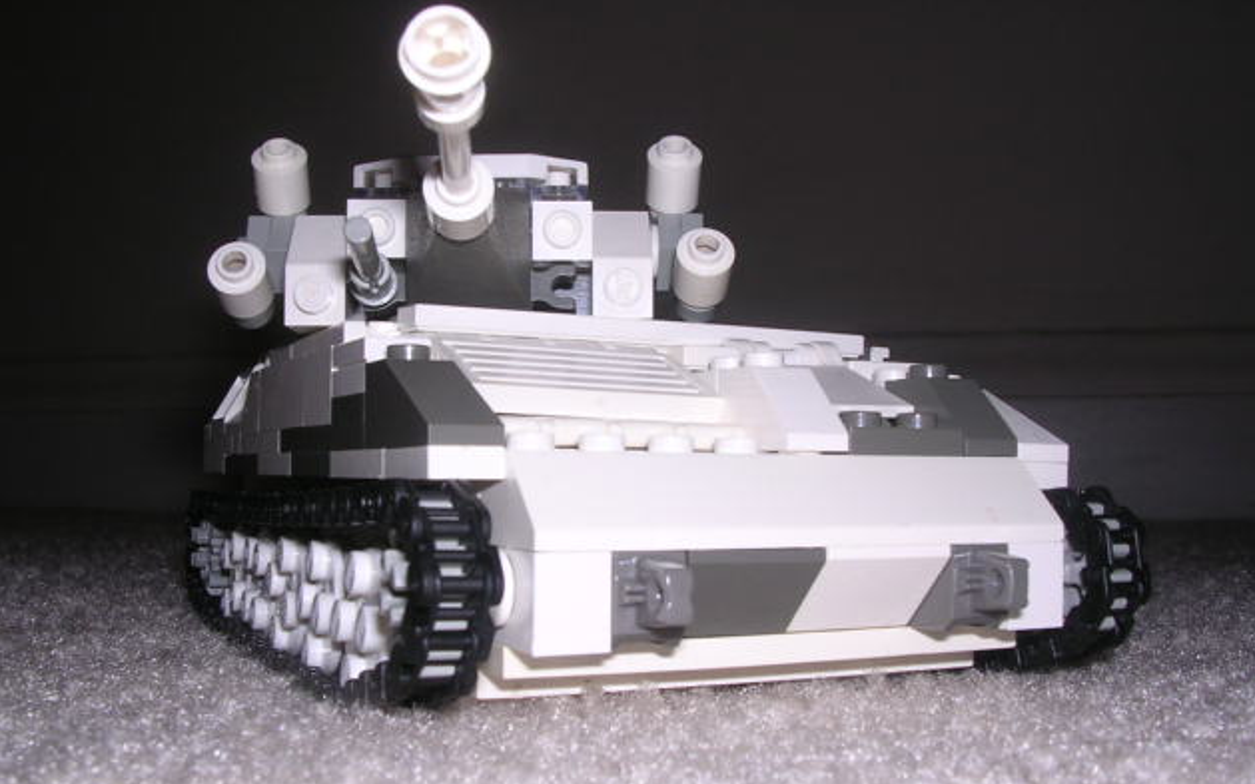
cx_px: 634
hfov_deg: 48.2
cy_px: 395
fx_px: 1402
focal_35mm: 41
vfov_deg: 31.2
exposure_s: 1/60.1
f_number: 5.6
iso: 100
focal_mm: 5.8
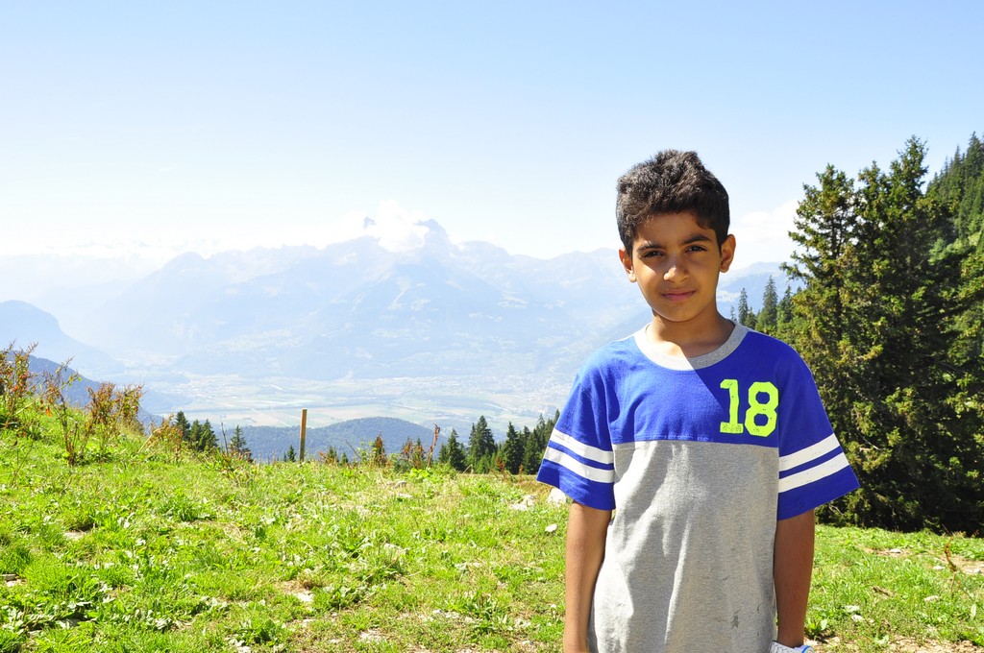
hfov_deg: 57.3
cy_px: 326
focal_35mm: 33
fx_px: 901
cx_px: 492
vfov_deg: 39.9
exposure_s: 1/200
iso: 400
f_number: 16
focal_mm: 22
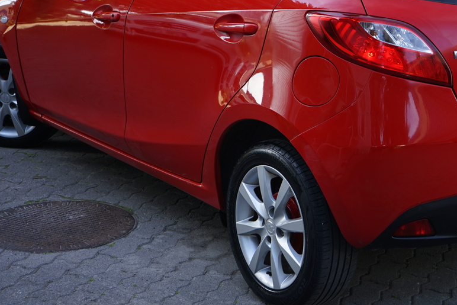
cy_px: 81
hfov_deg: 23.6
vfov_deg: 16.0
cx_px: 346
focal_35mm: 85
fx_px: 1079
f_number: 5.6
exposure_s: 1/50
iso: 100
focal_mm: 41
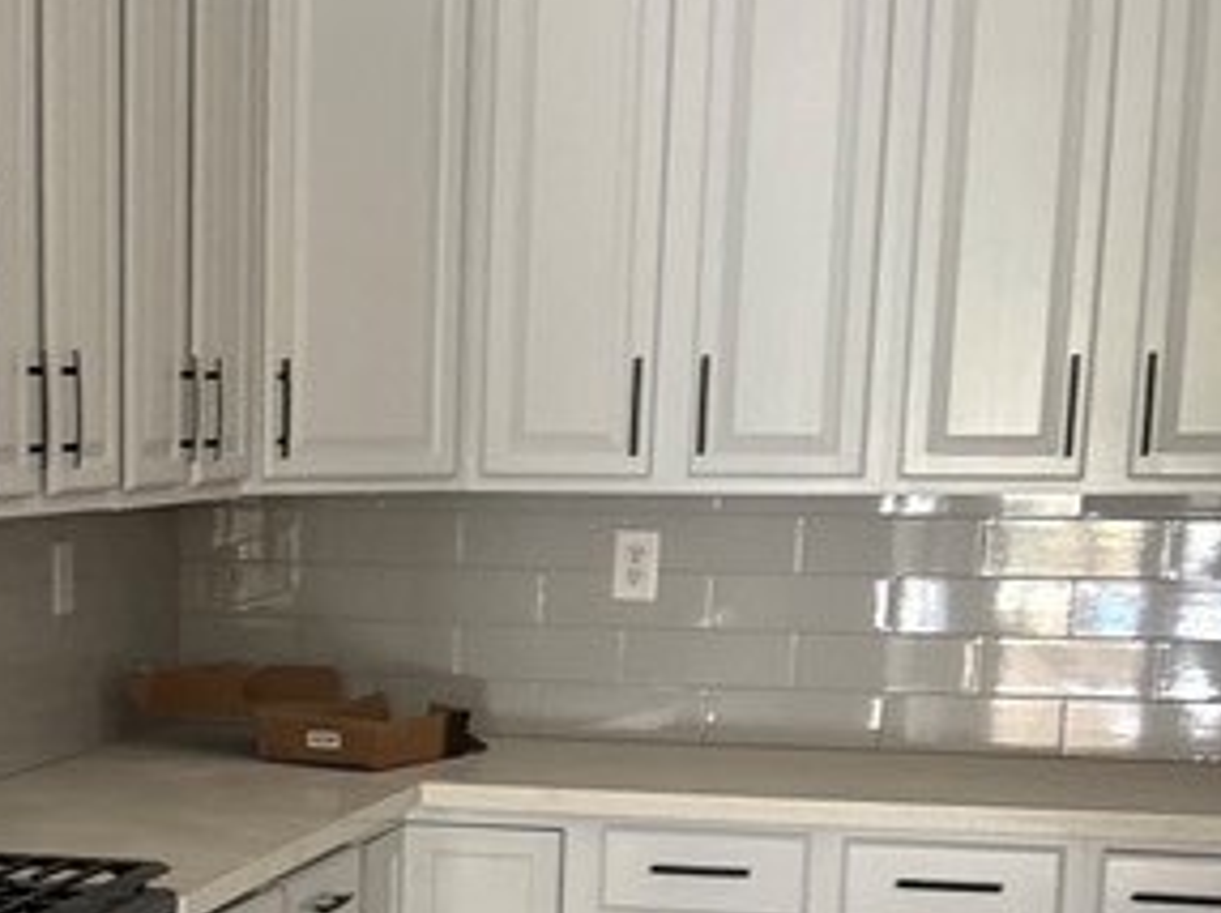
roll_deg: -1.5
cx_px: 179
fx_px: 3031
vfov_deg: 16.5
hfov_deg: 22.4
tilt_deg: -12.0
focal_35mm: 86
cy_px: 1058
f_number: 1.78
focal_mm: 6.76
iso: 320
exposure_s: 1/60
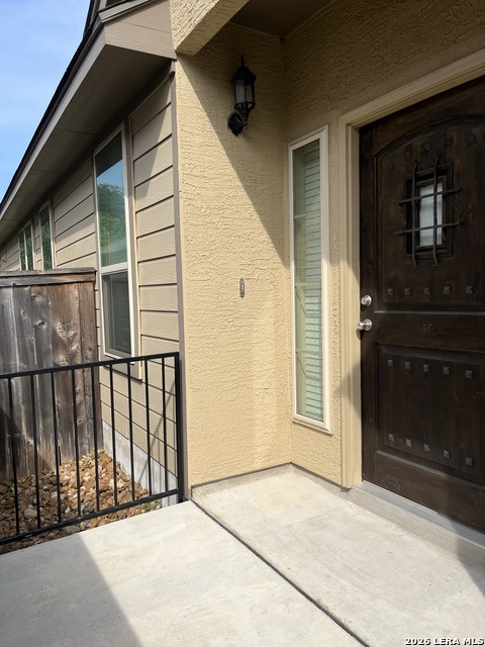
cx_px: 242
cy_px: 324
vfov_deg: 67.3
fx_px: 486
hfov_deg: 53.1
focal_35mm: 26
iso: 50
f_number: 1.6
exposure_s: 1/3215
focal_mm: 5.1
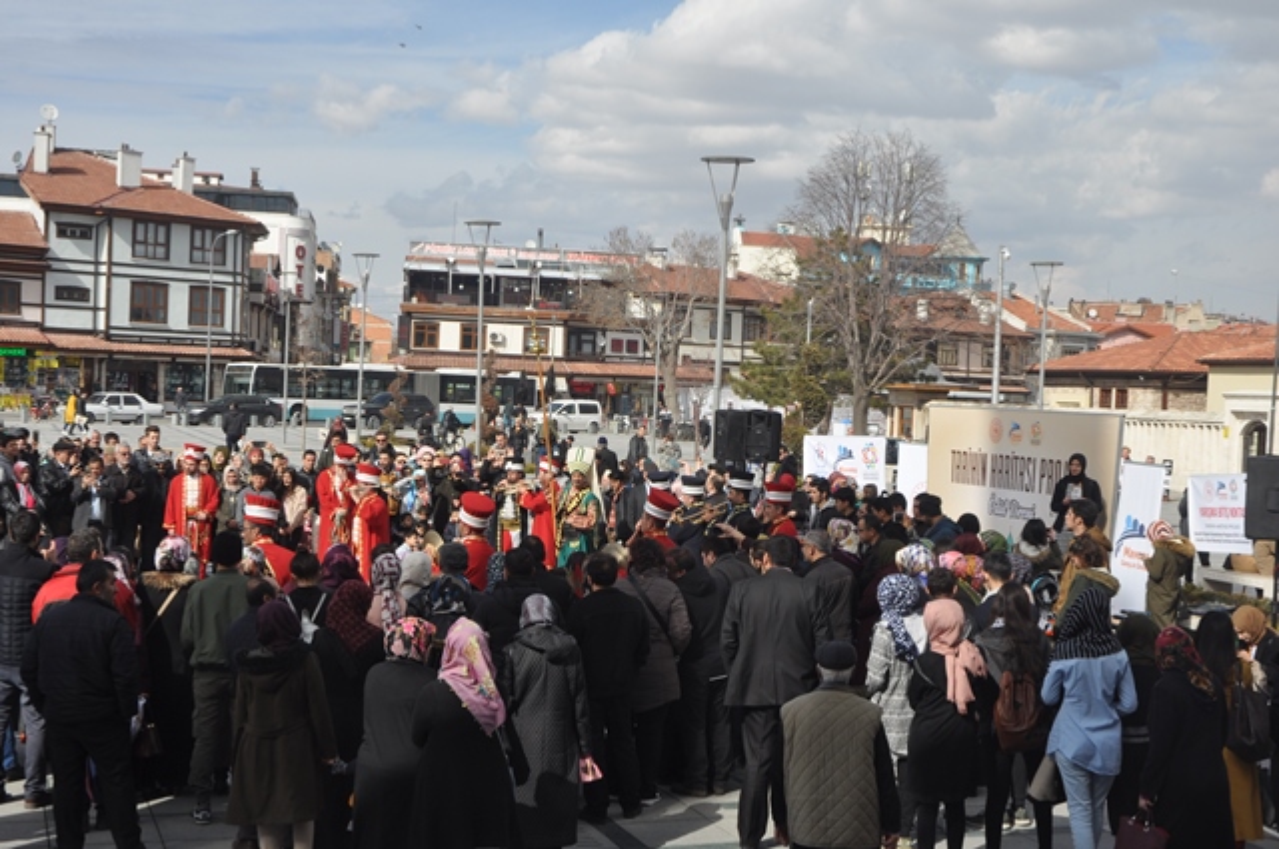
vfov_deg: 23.7
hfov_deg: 35.1
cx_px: 640
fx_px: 2022
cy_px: 424
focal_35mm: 57
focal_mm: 38
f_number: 11
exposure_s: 1/200
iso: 200
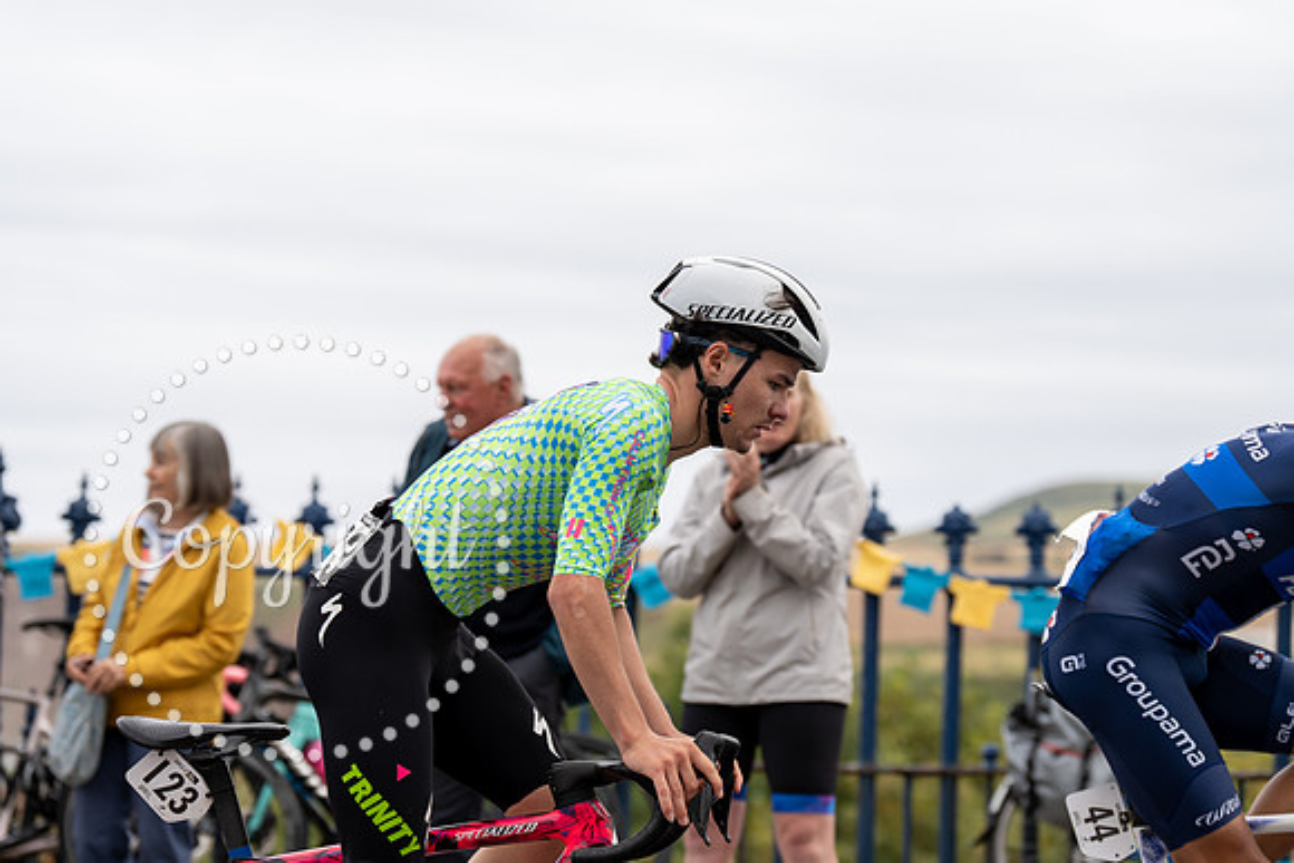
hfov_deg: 20.4
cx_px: 647
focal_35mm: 100
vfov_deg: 13.7
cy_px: 432
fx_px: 3595
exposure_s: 1/1000
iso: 320
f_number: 3.5
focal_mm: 100
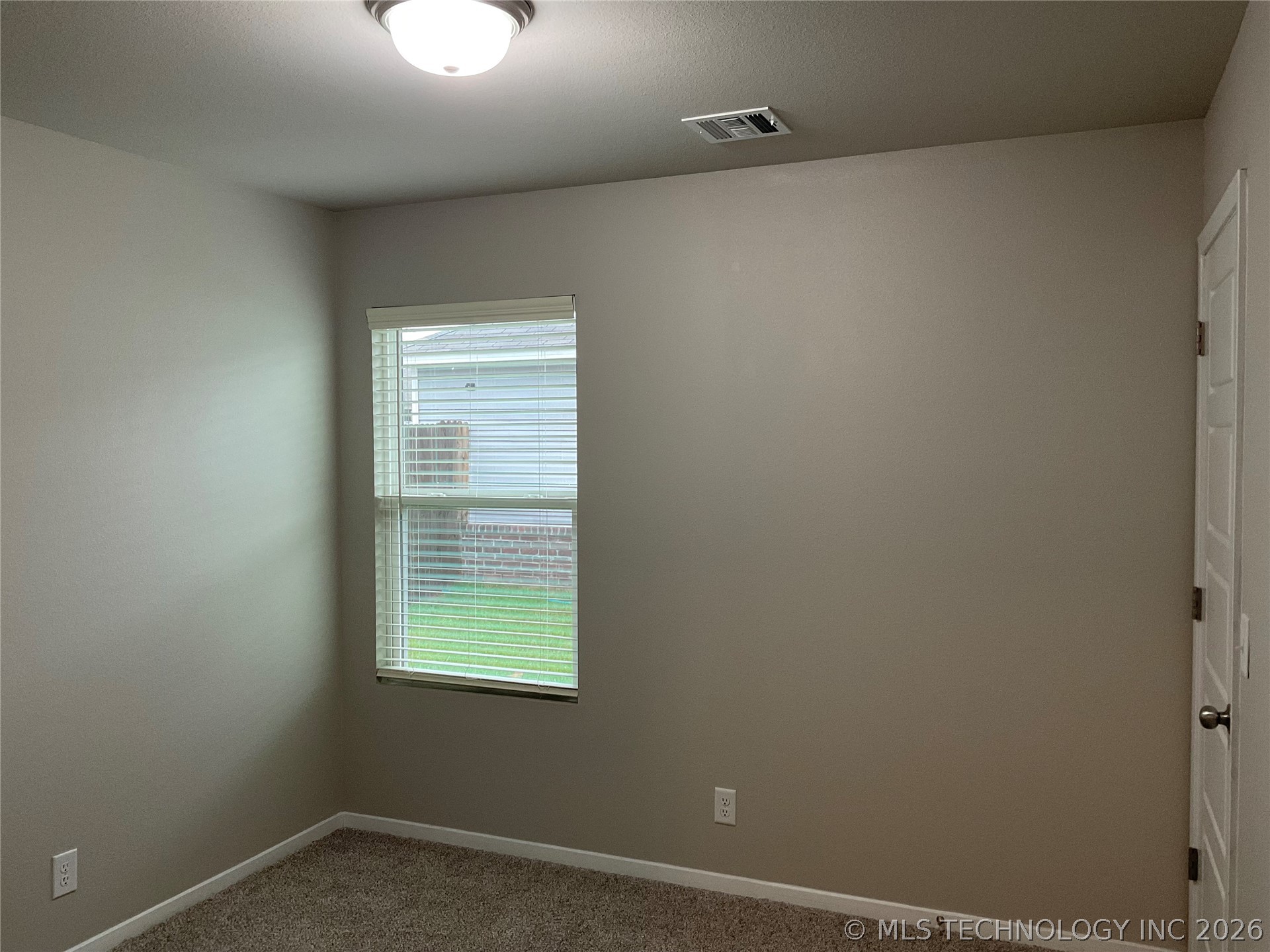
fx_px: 1064
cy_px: 476
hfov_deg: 61.7
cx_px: 635
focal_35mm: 29
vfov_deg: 48.2
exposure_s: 1/60
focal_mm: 3
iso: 80
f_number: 1.8
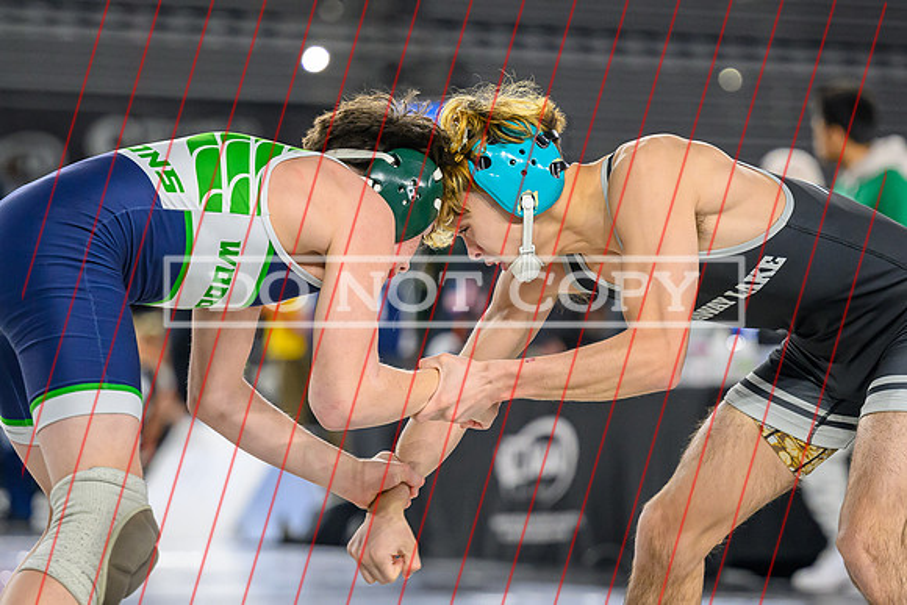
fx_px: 5208
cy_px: 348
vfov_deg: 6.7
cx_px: 496
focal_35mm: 207
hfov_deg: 10.0
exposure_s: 1/800
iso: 2000
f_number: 2.8
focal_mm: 115
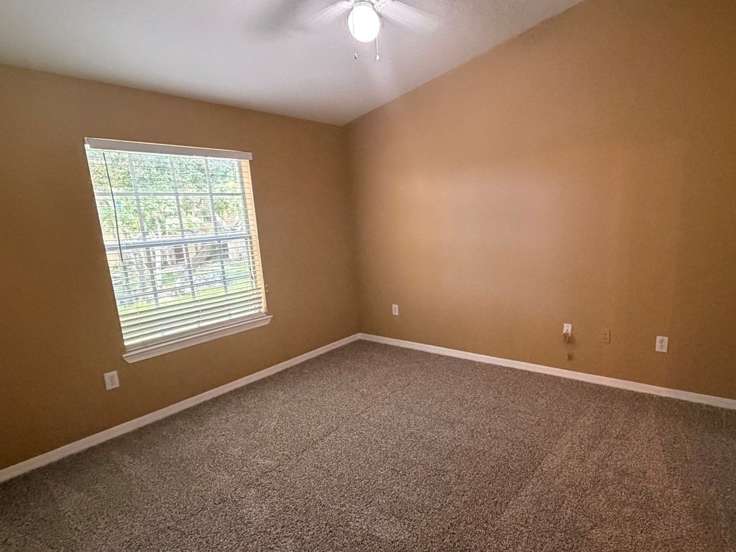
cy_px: 295
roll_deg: +2.2
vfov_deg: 65.9
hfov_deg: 81.1
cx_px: 429
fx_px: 425
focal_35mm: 20
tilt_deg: -11.0
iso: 500
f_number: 2.2
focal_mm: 2.22
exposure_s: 1/60
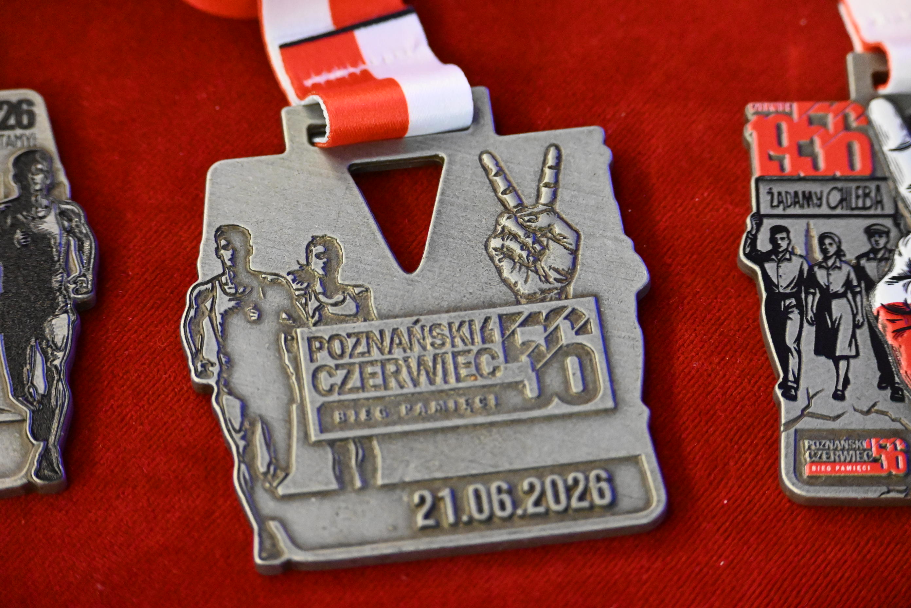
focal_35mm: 153
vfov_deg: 9.0
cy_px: 304
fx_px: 3871
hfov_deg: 13.4
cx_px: 456
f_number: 5
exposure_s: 1/250
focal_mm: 102
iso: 9000
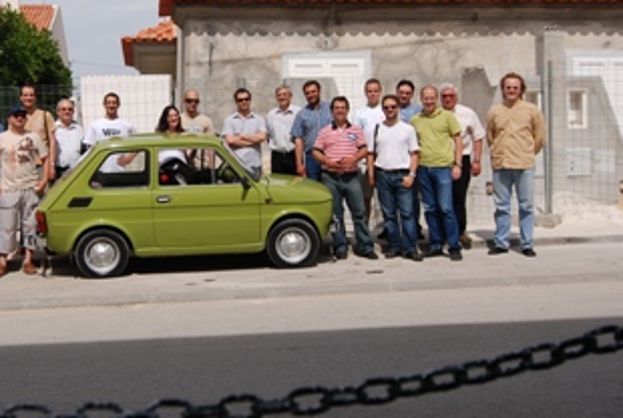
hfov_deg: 37.6
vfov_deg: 26.0
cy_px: 161
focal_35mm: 52
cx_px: 195
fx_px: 902
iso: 100
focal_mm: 24
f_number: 5.6
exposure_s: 1/800
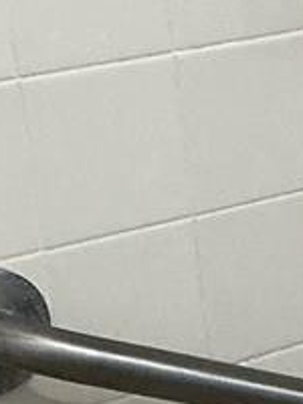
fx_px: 2031
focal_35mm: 174
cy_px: 303
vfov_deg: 11.3
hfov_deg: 8.2
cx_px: 592
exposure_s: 1/60
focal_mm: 3
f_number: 1.8
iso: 160
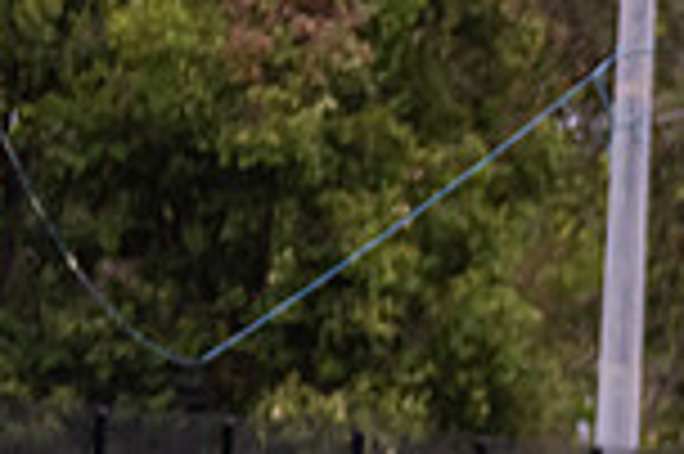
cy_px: 841
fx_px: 28849
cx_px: 1530
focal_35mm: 1520
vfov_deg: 0.9
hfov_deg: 1.4
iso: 1250
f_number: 6.3
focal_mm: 280
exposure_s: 1/1600
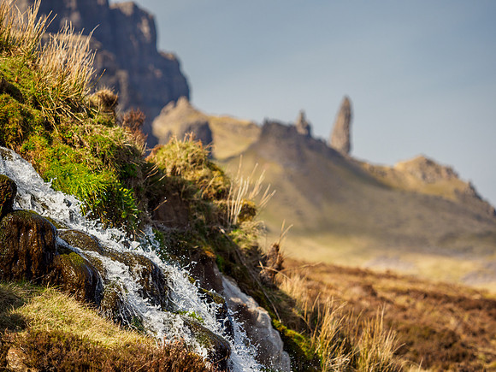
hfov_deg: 9.0
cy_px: 186
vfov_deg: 6.8
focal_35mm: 220
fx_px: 3152
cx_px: 248
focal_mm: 110
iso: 200
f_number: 2.8
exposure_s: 1/1000
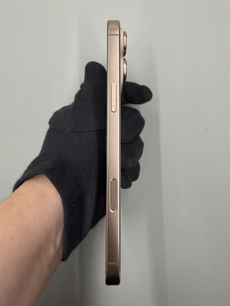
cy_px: 153
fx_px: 213
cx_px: 115
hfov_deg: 56.8
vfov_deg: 71.6
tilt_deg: -86.5
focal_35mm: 24
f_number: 2.2
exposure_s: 1/109
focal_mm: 2.22
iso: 320
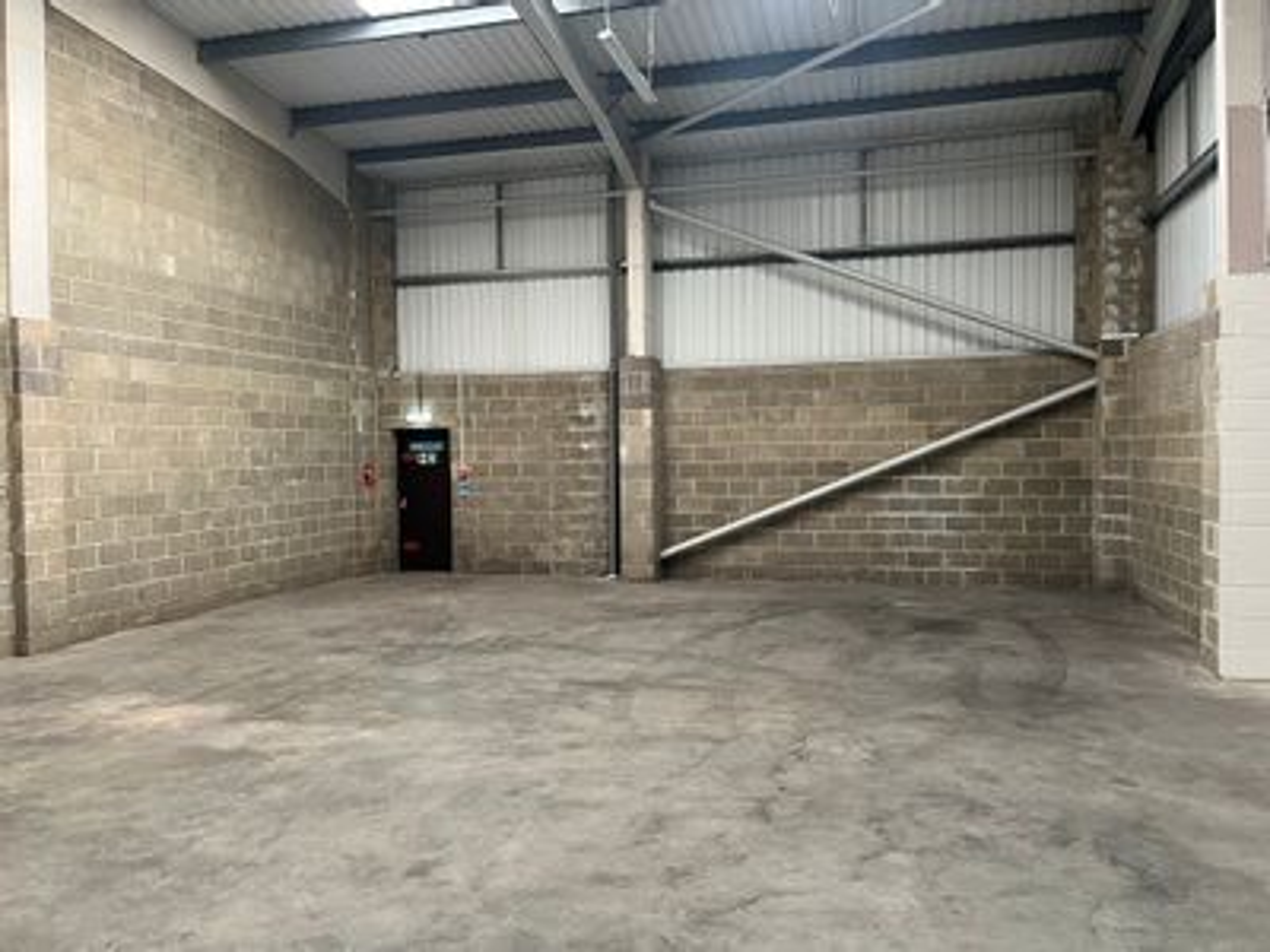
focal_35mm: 26
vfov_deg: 53.1
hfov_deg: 67.3
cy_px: 476
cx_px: 635
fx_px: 954
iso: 160
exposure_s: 1/60
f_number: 1.6
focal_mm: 5.1
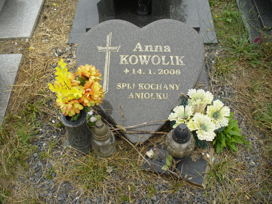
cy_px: 102
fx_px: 291
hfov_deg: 50.1
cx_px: 136
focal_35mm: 37
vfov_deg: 38.7
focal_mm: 6.1
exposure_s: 1/250
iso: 80
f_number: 2.8
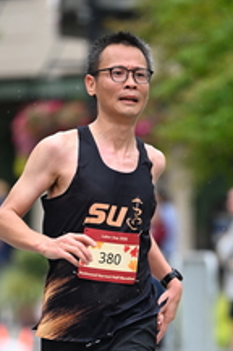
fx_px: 4947
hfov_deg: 2.7
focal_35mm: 508
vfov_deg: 4.1
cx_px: 146
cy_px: 319
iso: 1250
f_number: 2.8
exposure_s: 1/1600
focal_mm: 200
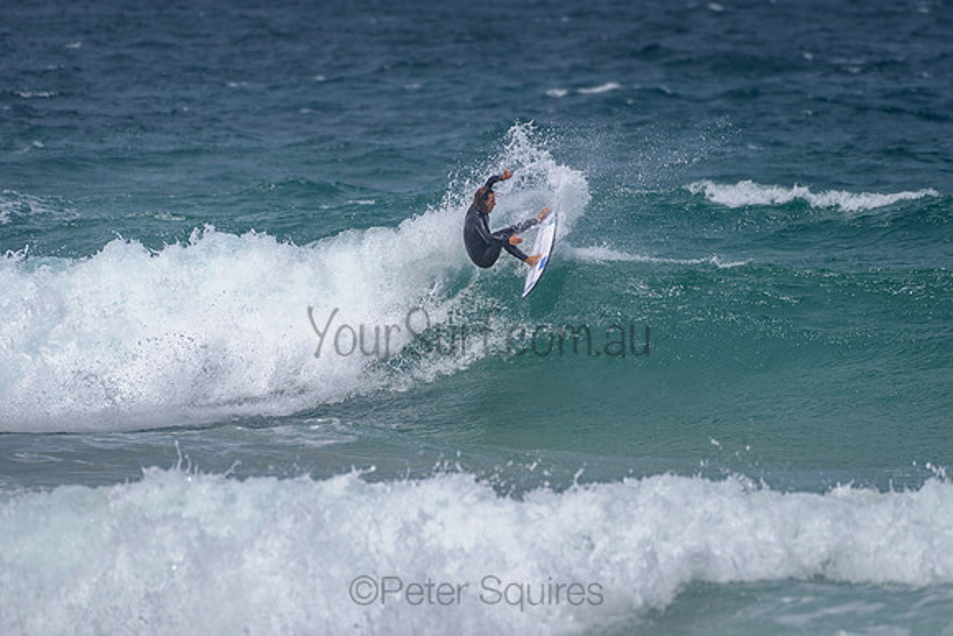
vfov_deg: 2.2
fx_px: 16240
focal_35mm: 613
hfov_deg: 3.4
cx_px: 569
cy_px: 266
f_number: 5.6
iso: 80
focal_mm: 500
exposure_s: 1/2000
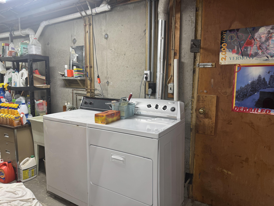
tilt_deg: -6.9
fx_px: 190
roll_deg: +0.4
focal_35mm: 24
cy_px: 103
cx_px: 137
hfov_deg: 71.6
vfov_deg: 56.8
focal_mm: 6.76
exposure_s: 1/60
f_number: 1.78
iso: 125
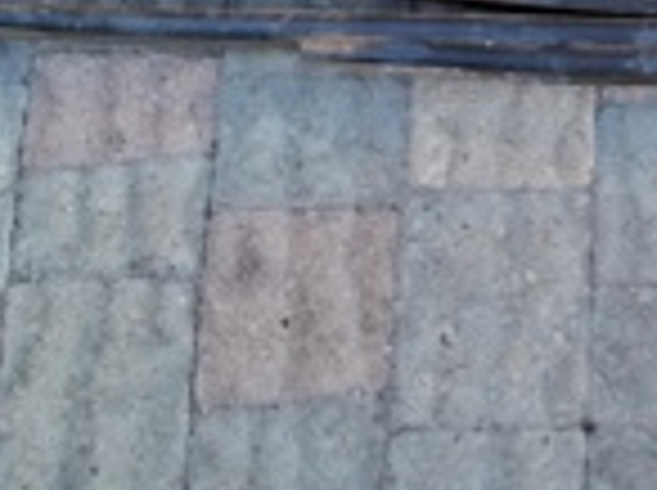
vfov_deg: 12.5
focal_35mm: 114
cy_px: -178
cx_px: 783
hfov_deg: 16.6
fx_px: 2160
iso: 25
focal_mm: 3.98
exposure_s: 1/50
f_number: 1.8
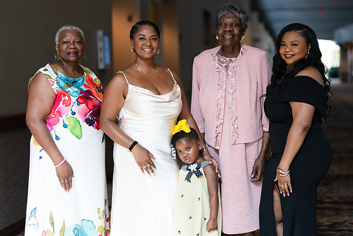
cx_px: 185
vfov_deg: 20.0
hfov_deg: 29.6
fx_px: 667
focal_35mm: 68
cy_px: 96
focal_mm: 50
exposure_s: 1/320
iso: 200
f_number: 1.2
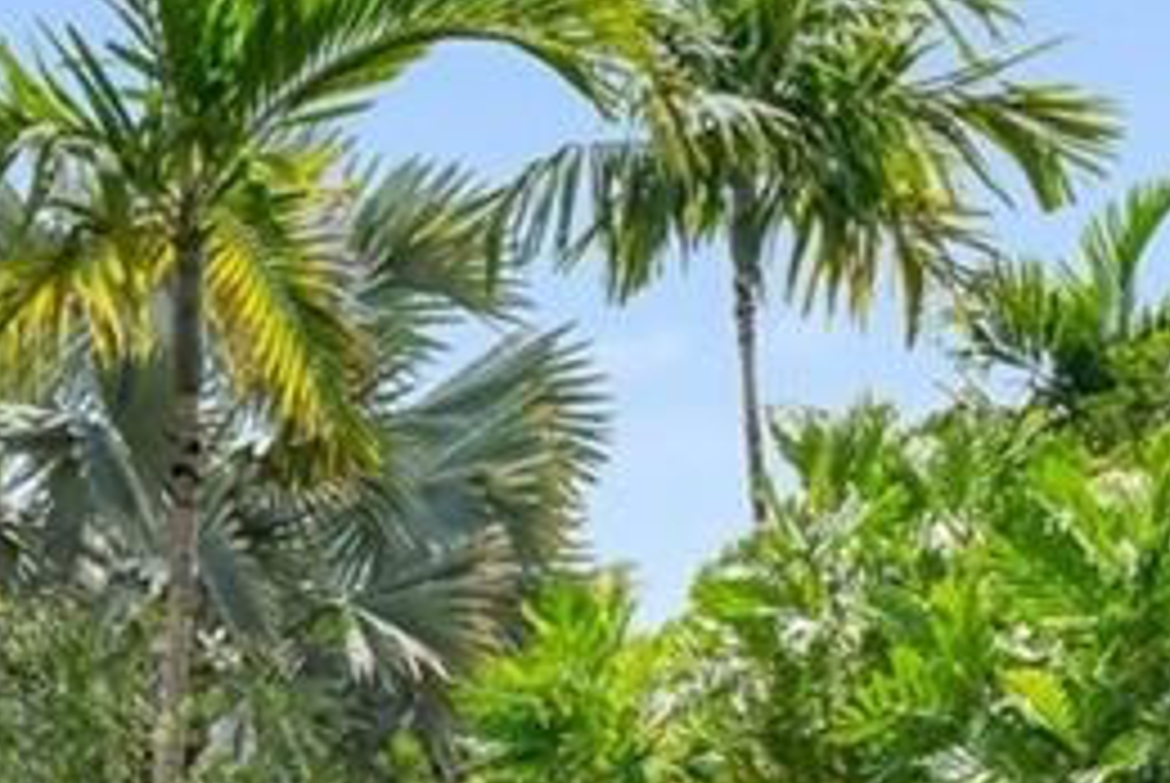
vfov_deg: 15.1
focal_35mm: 86
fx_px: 2798
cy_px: 1076
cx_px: -558
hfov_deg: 20.4
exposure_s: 1/100
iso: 100
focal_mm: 14
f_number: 11
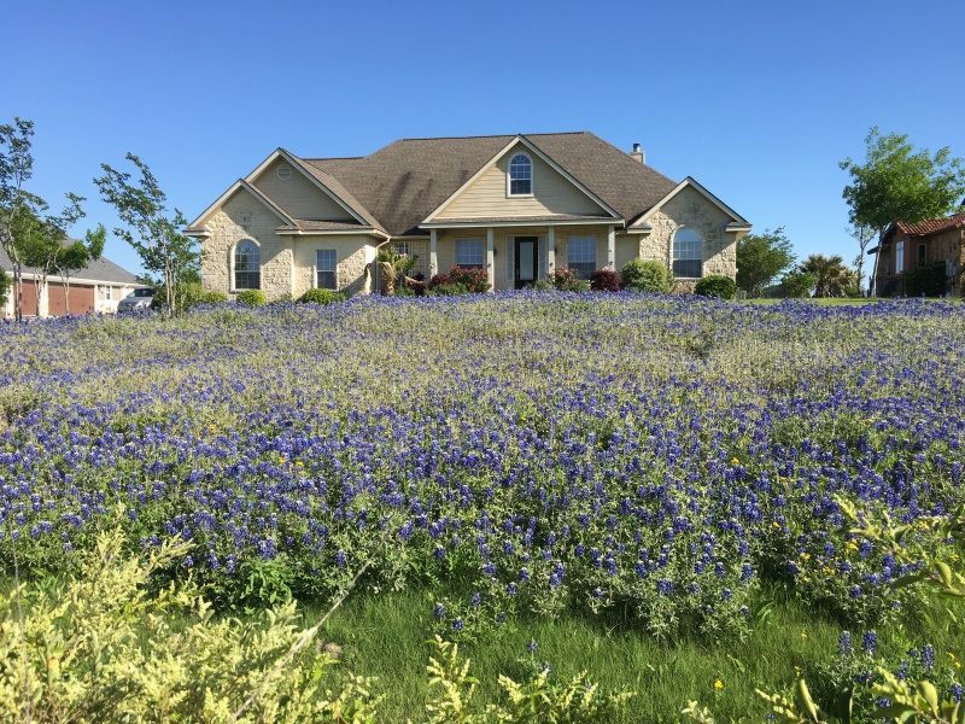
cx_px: 482
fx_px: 808
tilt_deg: -2.4
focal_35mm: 29
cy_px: 362
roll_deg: +0.4
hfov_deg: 61.7
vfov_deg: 48.2
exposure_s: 1/1166
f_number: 2.2
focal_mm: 4.15
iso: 25
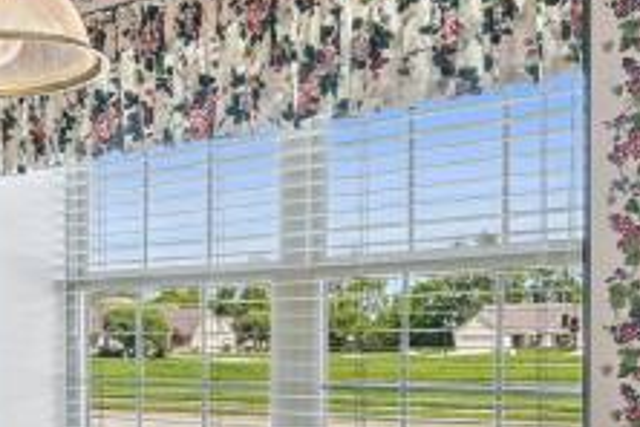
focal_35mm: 54
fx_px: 960
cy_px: 309
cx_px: -9
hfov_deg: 33.5
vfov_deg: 24.8
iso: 100
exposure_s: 1/30
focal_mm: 16
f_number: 8
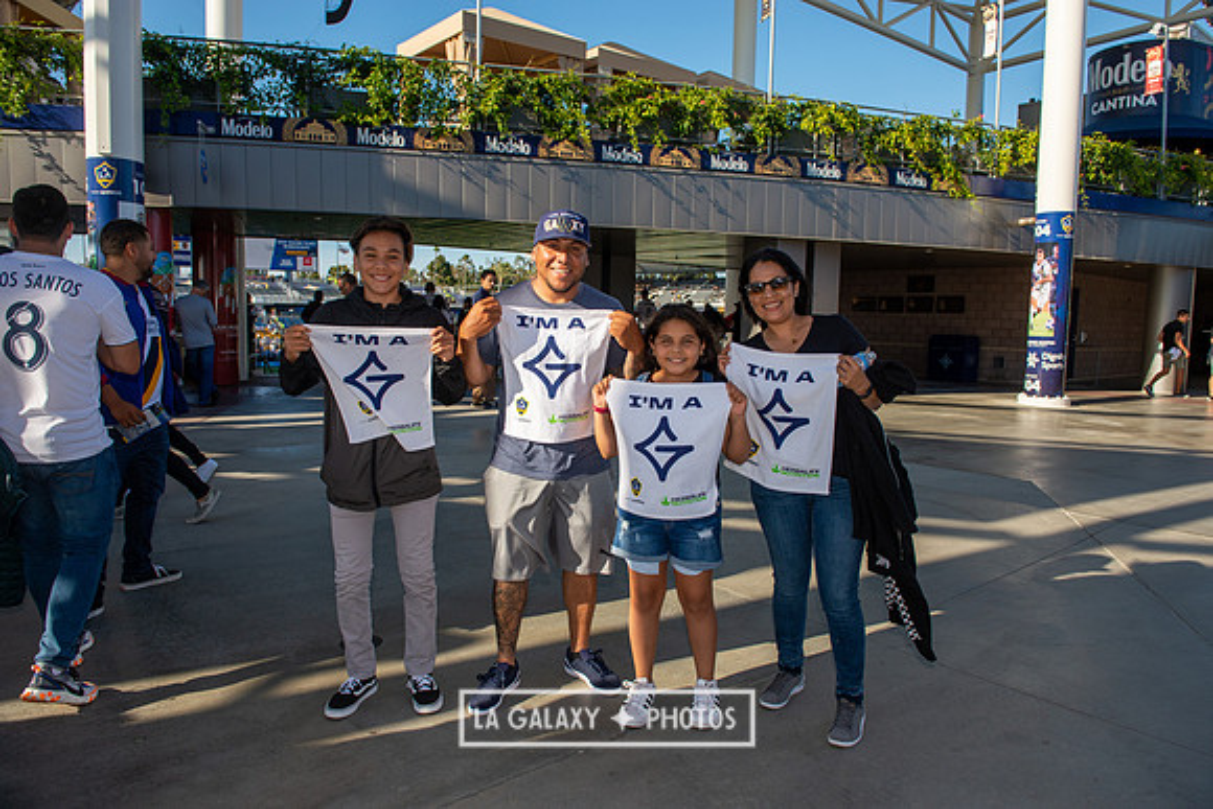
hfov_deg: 73.7
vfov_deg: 53.2
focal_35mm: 24
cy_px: 404
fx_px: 809
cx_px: 606
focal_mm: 24
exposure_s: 1/1250
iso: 200
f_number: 5.6
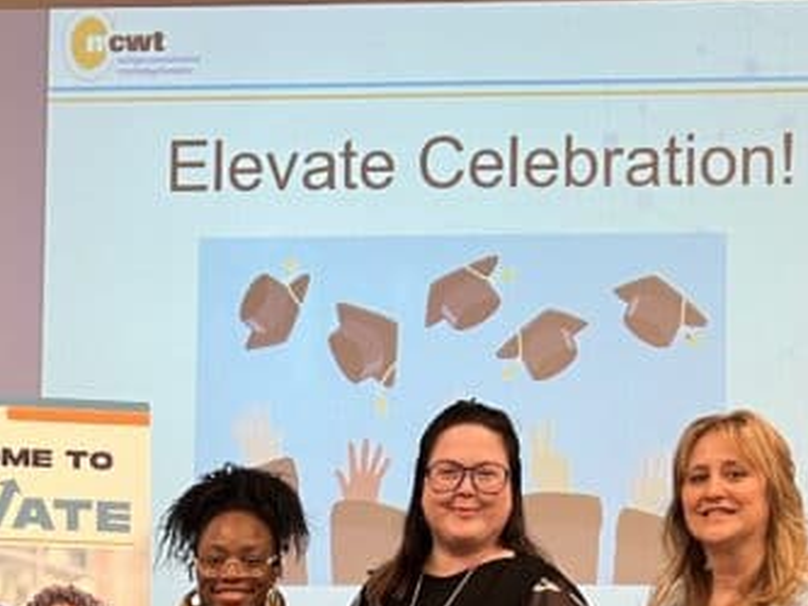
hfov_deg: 23.9
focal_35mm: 80
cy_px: 749
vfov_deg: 17.5
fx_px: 1868
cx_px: 114
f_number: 1.5
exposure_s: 1/60
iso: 160
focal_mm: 5.7
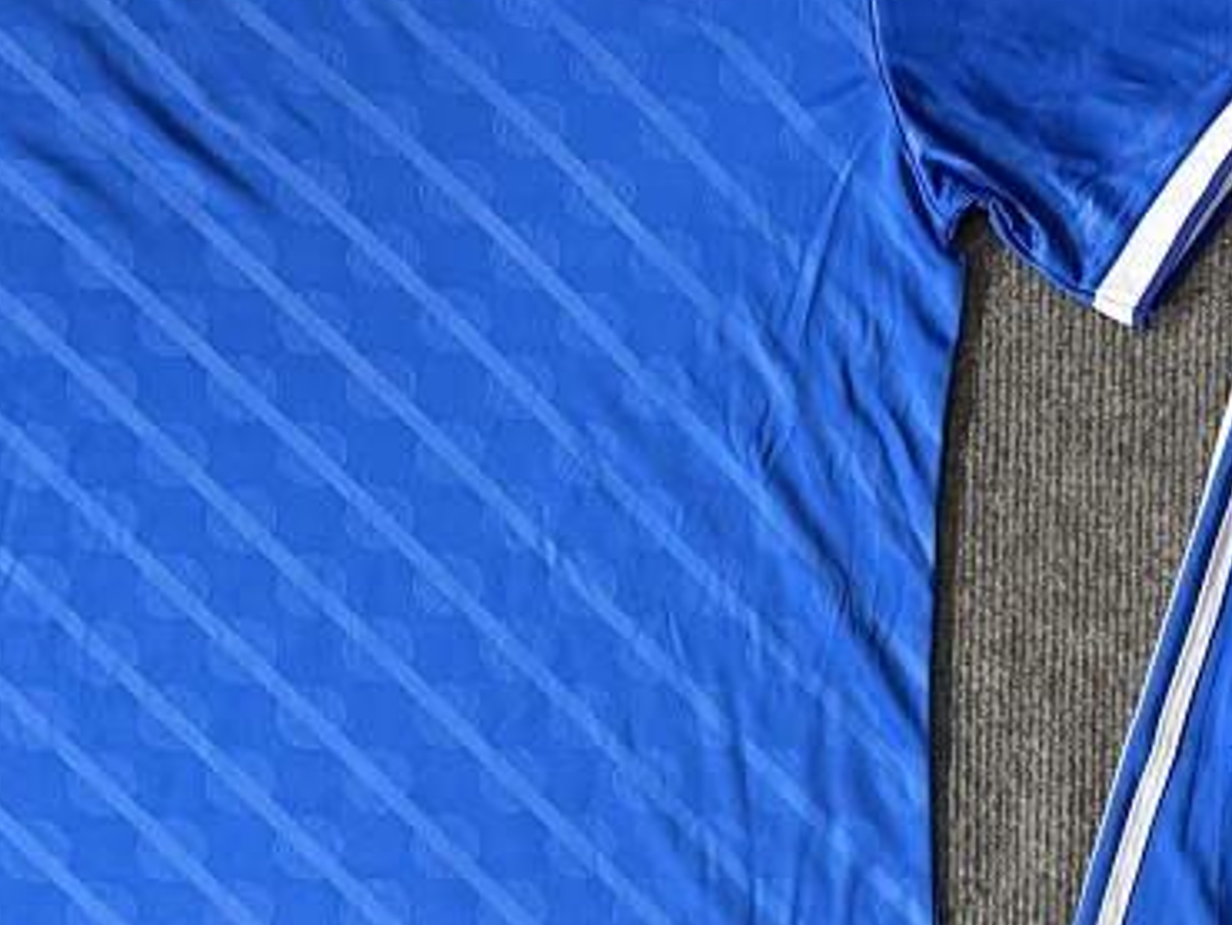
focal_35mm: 70
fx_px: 2493
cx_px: 866
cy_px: 336
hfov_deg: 27.5
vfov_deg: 21.0
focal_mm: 6.76
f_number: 1.78
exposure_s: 1/40
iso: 800
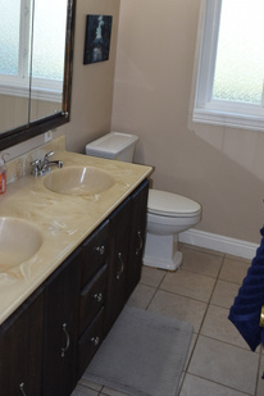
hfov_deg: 31.6
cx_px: 85
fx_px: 462
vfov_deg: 44.8
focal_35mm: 42
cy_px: 99
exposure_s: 1/125
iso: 400
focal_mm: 18
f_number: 5.6
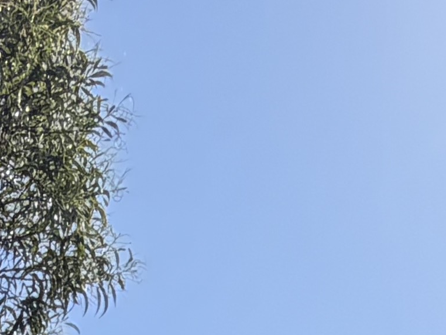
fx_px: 1352
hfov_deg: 16.5
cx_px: -288
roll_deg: +1.1
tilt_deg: -1.1
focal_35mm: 105
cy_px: 1143
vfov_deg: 9.3
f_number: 2.2
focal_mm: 2.22
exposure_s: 1/751
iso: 40
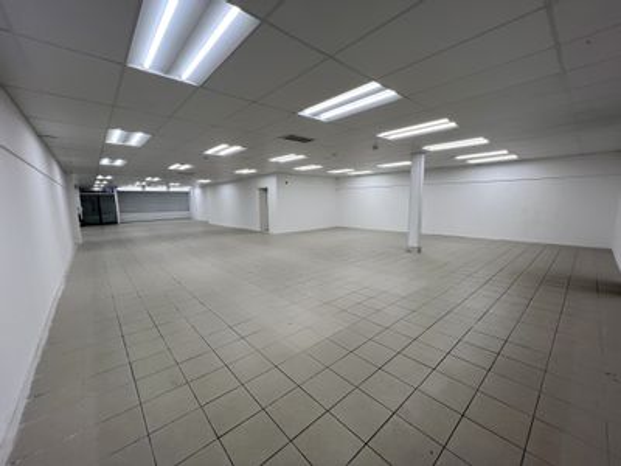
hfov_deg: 106.2
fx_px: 233
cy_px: 233
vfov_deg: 89.9
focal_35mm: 13
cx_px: 310
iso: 32
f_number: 1.8
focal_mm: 1.57
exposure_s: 1/186
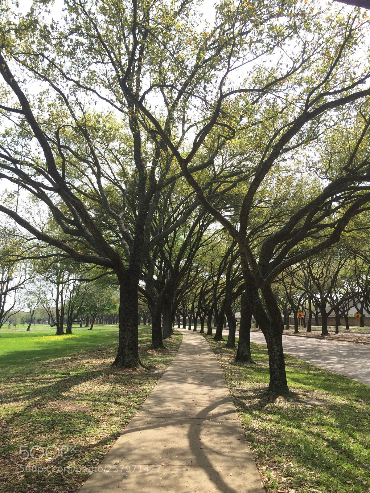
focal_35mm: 29
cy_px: 246
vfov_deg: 61.7
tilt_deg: +8.7
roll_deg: +3.0
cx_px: 185
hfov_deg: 48.2
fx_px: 413
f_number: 2.2
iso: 32
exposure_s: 1/805
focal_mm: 4.15
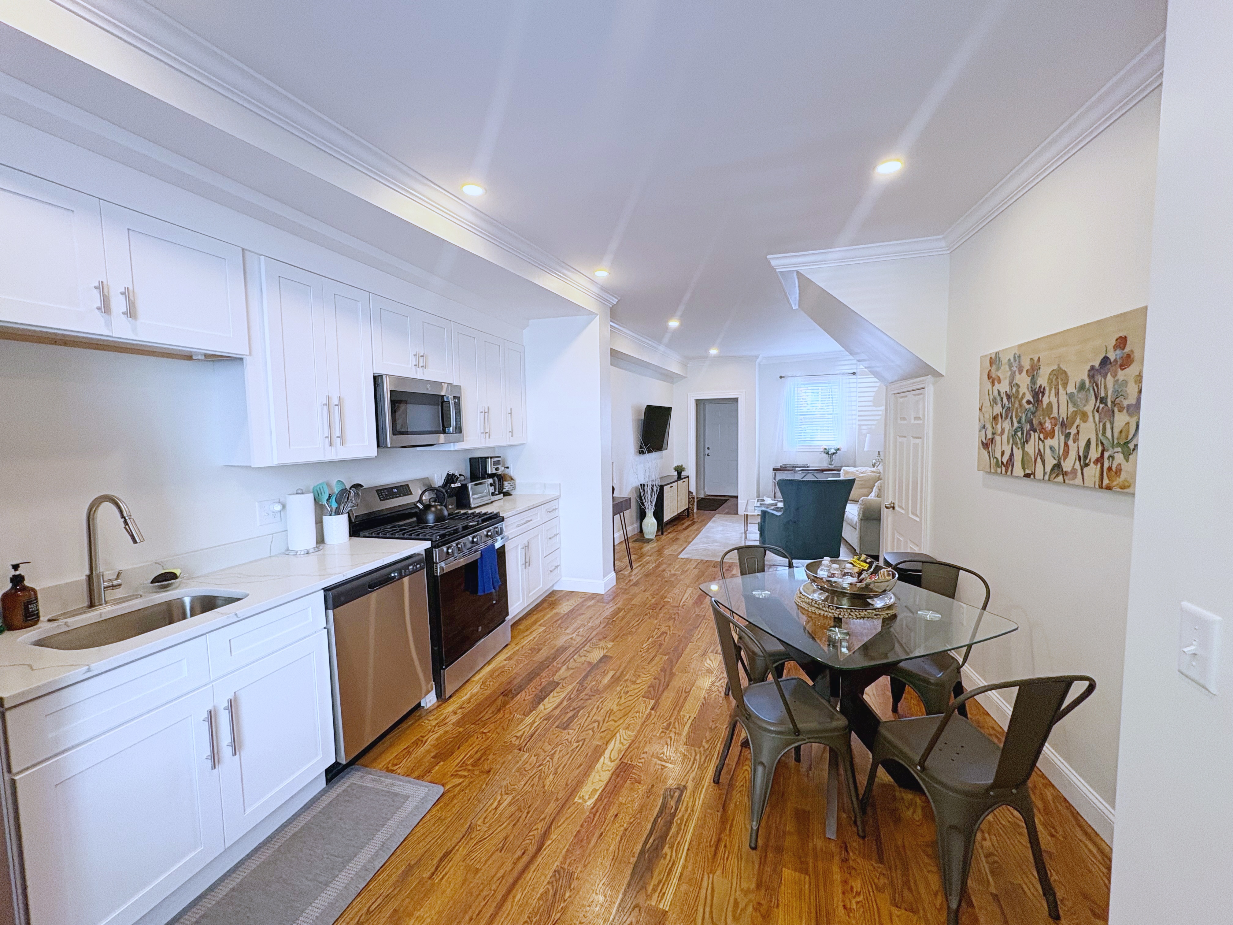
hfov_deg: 102.1
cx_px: 616
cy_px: 462
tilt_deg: -4.7
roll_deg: +0.2
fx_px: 499
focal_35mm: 14
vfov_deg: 85.7
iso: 200
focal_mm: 2.22
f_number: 2.2
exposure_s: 1/120
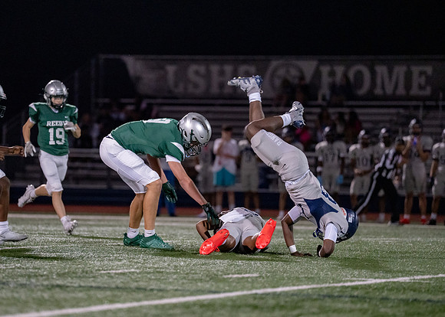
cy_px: 148
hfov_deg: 8.3
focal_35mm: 242
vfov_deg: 6.0
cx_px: 173
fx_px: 3052
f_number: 2.8
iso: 5000
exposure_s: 1/1000
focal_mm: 200
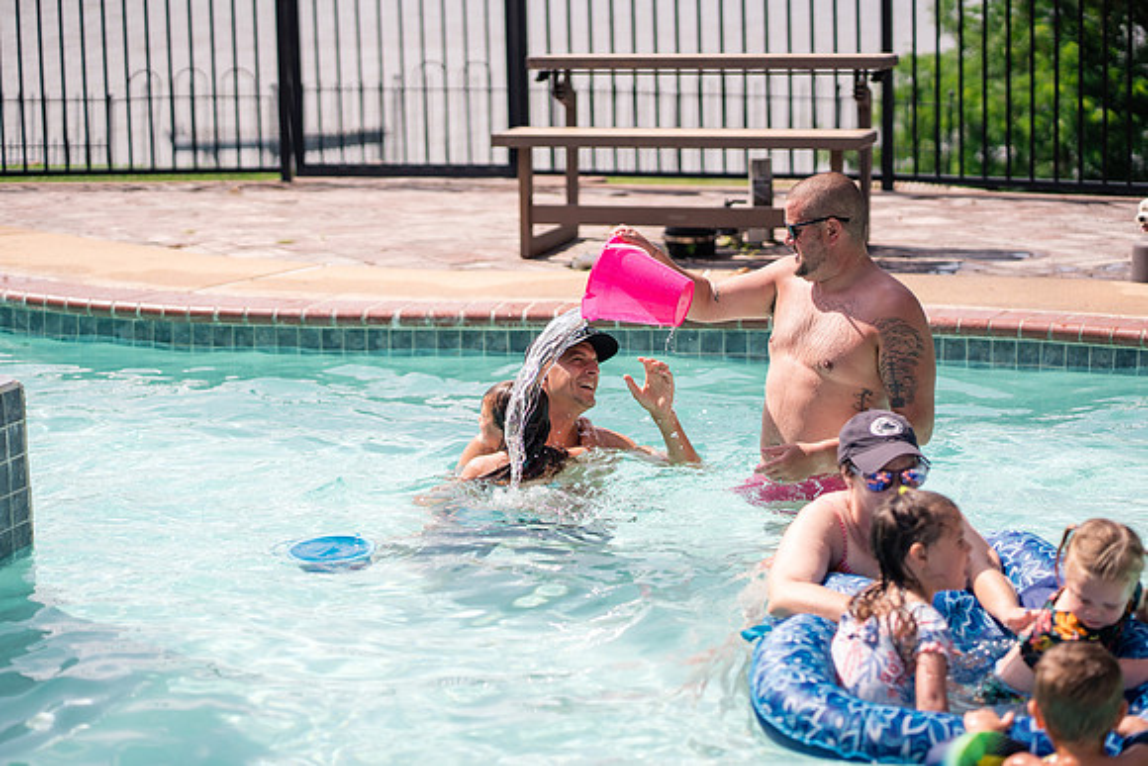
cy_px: 383
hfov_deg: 23.9
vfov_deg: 16.1
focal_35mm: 85
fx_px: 2711
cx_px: 574
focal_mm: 85
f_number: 2.2
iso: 200
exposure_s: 1/6400
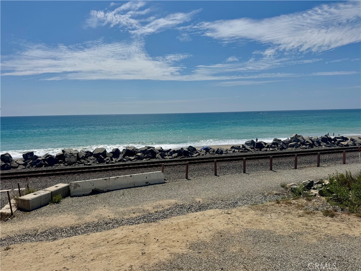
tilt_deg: -5.7
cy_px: 136
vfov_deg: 56.8
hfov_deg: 71.6
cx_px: 180
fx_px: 250
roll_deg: +0.5
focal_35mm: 24
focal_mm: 6.76
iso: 80
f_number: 1.78
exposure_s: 1/12346
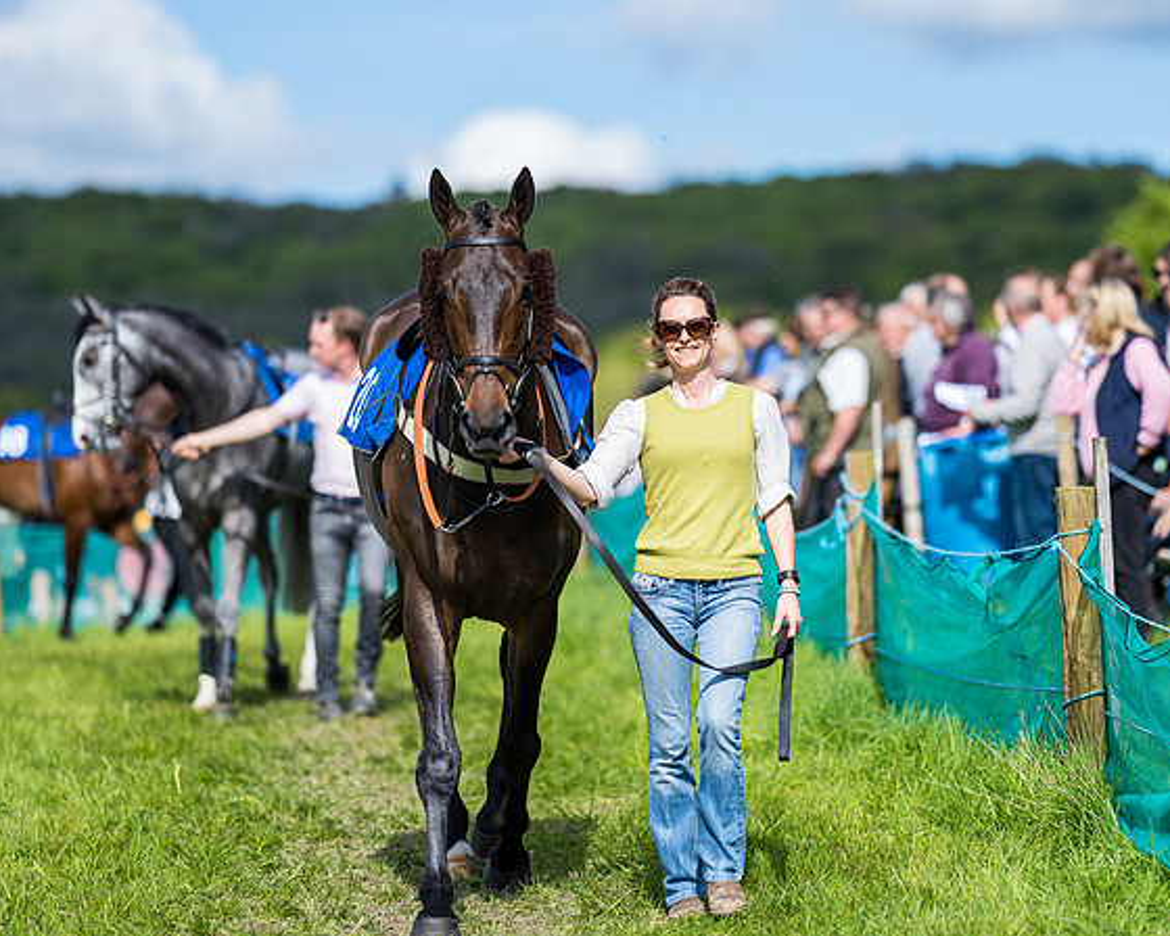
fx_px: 6025
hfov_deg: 11.1
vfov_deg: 8.9
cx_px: 714
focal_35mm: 174
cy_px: 409
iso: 50
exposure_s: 1/2500
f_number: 2
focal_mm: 135
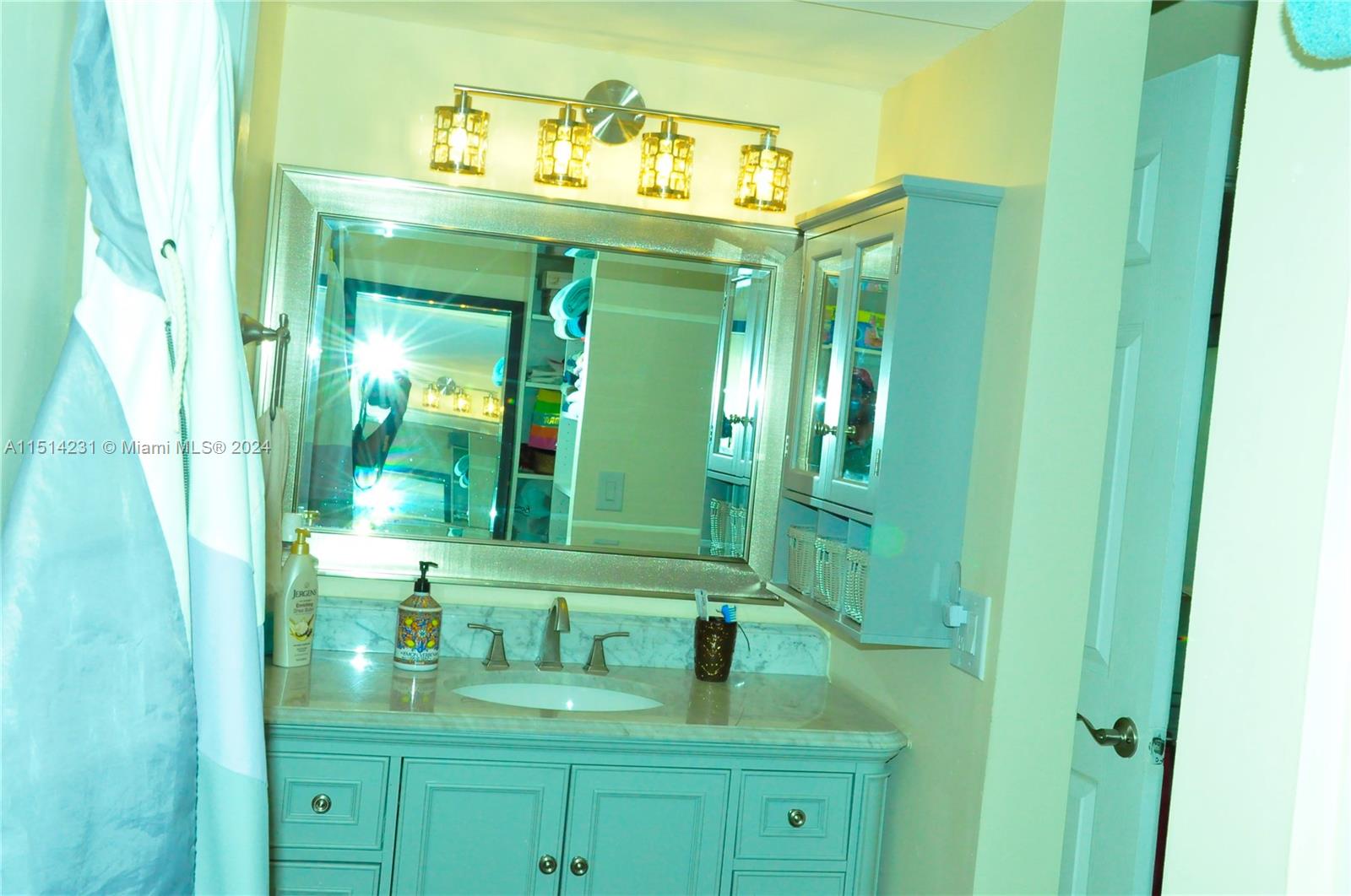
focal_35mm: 38
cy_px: 448
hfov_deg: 51.3
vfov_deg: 35.4
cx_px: 676
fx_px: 1405
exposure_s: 1/60
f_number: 22
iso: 2200
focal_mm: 25
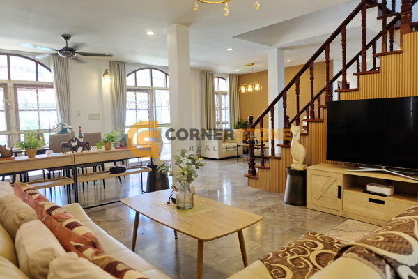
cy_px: 140
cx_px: 209
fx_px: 279
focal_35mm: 24
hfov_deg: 73.7
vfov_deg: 53.1
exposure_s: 1/56
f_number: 3.5
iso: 400
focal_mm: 16
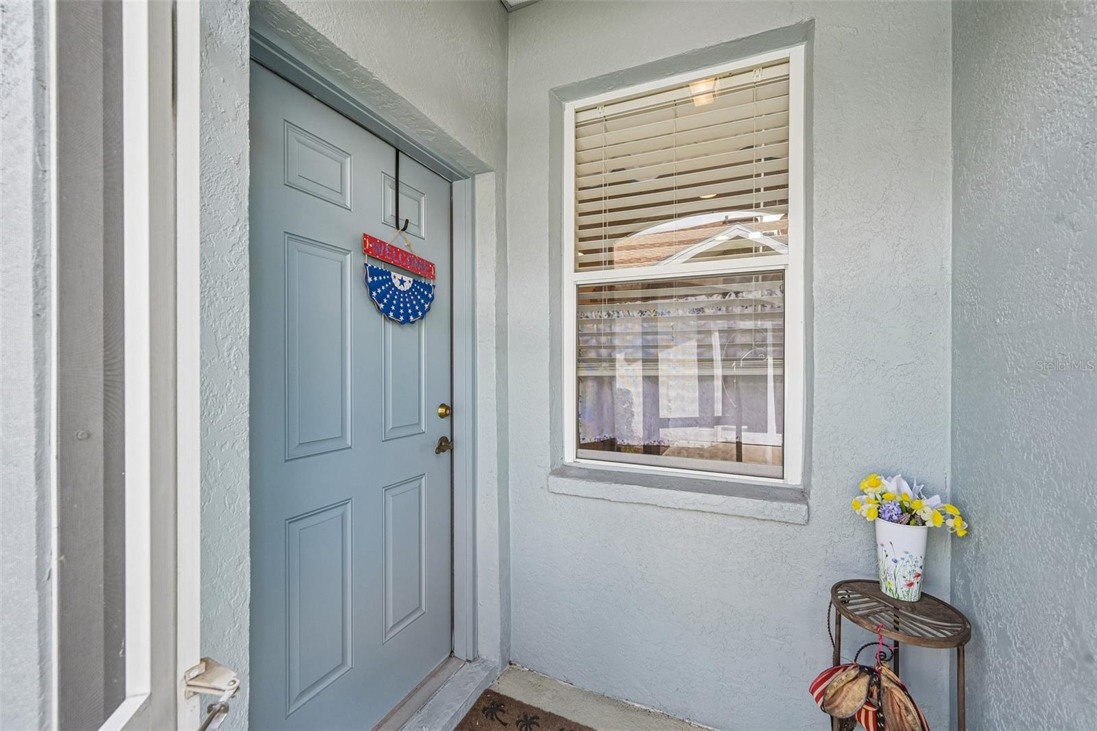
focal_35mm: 14
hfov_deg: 102.3
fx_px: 442
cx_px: 548
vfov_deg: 79.2
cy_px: 366
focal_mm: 14.5
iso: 400
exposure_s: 1/80
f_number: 8
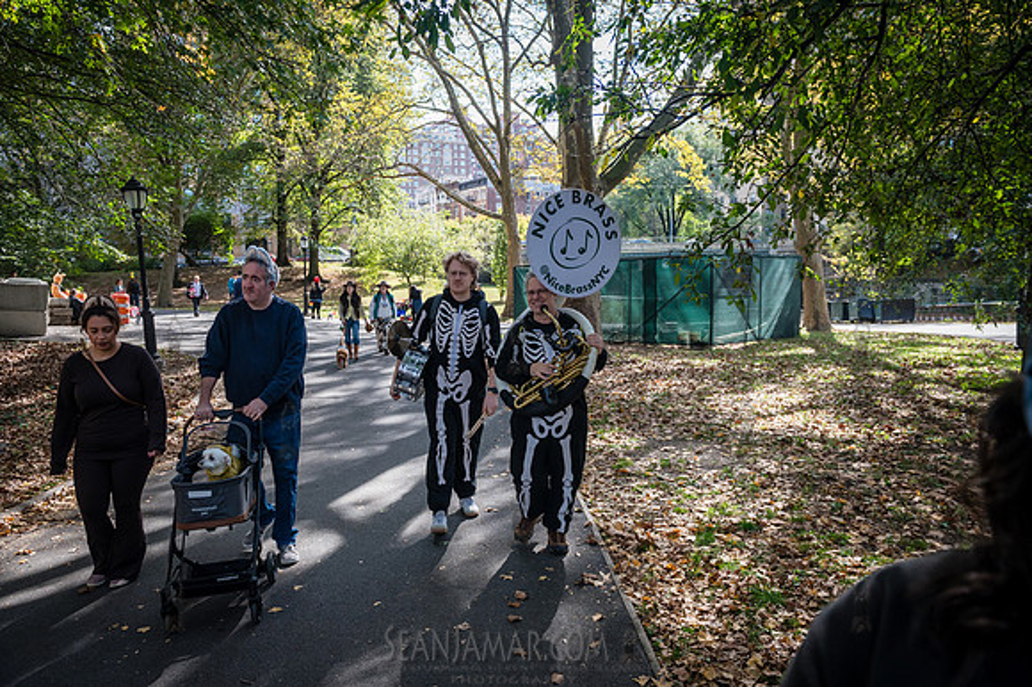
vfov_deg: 53.1
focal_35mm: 24
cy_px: 344
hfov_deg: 73.8
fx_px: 688
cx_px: 516
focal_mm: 24
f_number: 5
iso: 1000
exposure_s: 1/1600
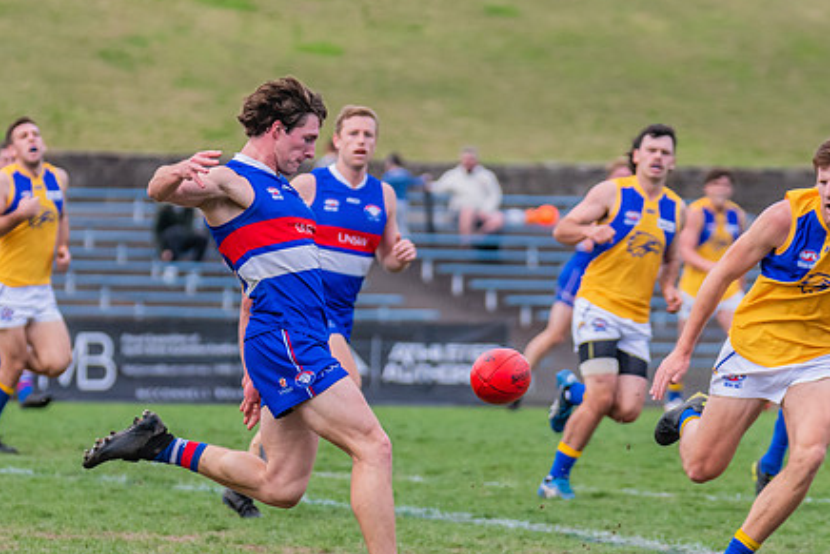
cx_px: 352
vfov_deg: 2.6
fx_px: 12015
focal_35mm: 521
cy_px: 290
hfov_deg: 4.0
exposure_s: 1/1600
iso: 800
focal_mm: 240
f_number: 5.6
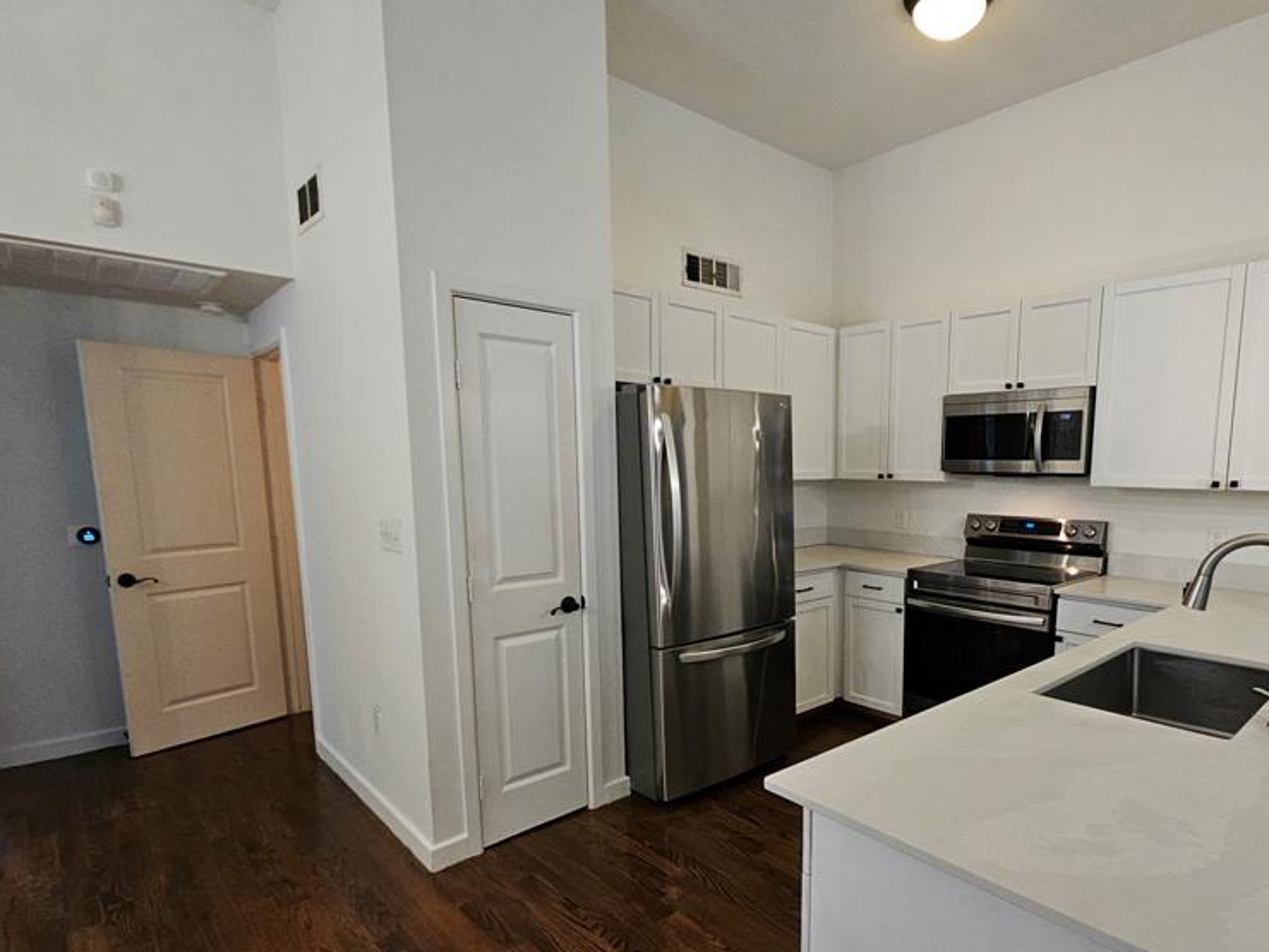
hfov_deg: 86.8
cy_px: 566
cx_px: 753
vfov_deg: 70.9
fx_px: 660
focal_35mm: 18
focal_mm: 2.2
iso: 200
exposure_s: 1/60
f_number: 2.2
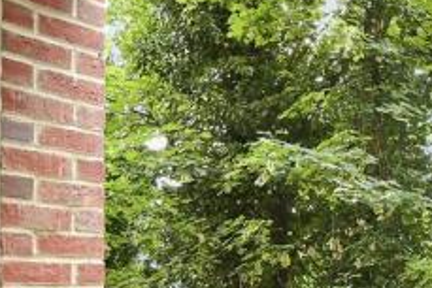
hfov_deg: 27.0
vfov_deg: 19.8
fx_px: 804
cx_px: 504
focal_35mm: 67
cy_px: 283
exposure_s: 1/8
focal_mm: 10
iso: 160
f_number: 8
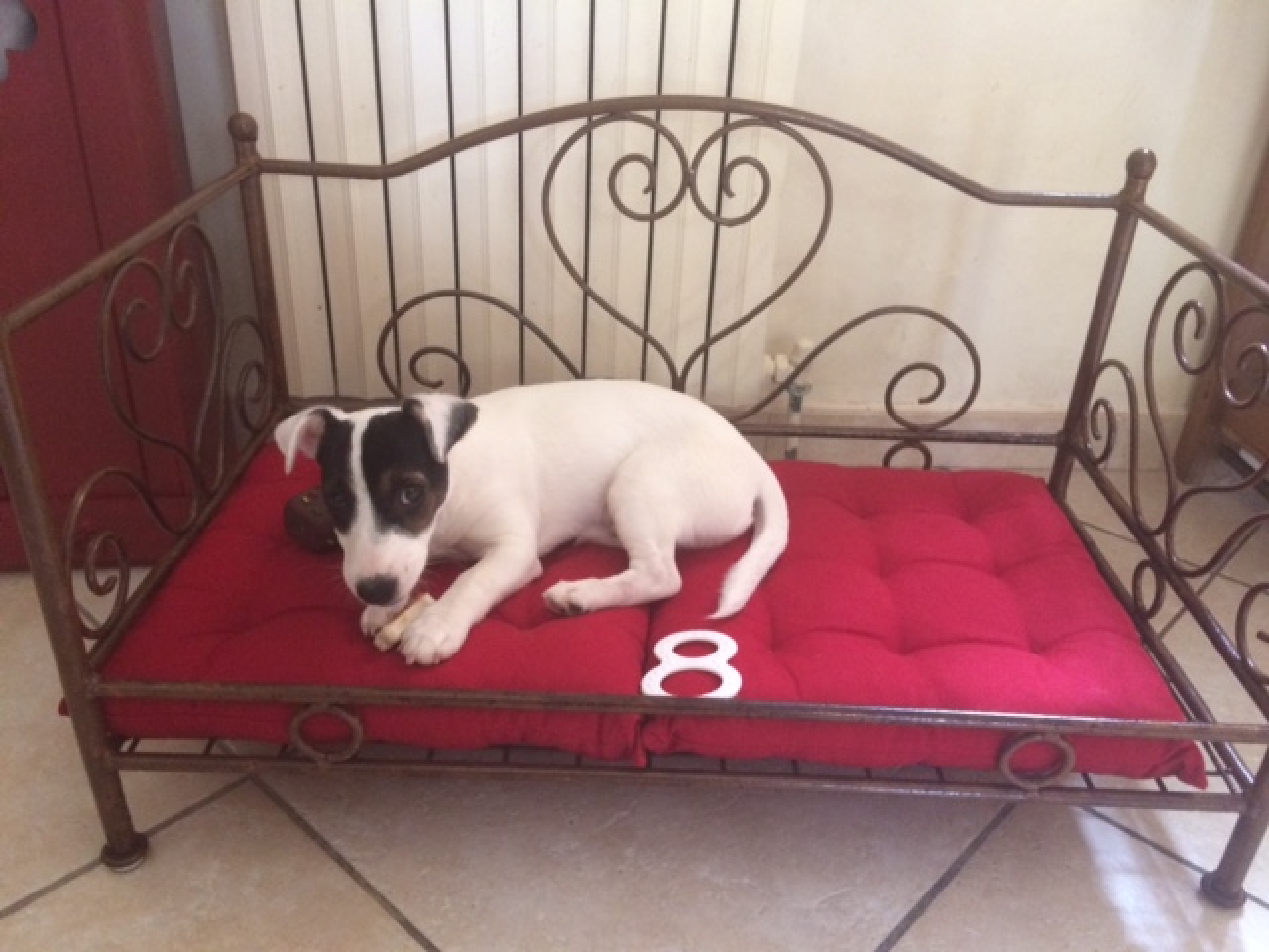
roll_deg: -2.5
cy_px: 476
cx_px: 634
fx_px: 1063
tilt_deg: -28.6
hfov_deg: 61.7
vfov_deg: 48.2
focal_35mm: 29
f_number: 2.2
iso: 320
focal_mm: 4.15
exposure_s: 1/20
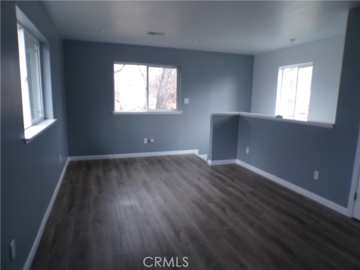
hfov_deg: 71.6
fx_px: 250
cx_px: 180
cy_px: 135
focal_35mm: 24
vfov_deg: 56.8
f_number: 3
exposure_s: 1/18
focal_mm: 4.3
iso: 200
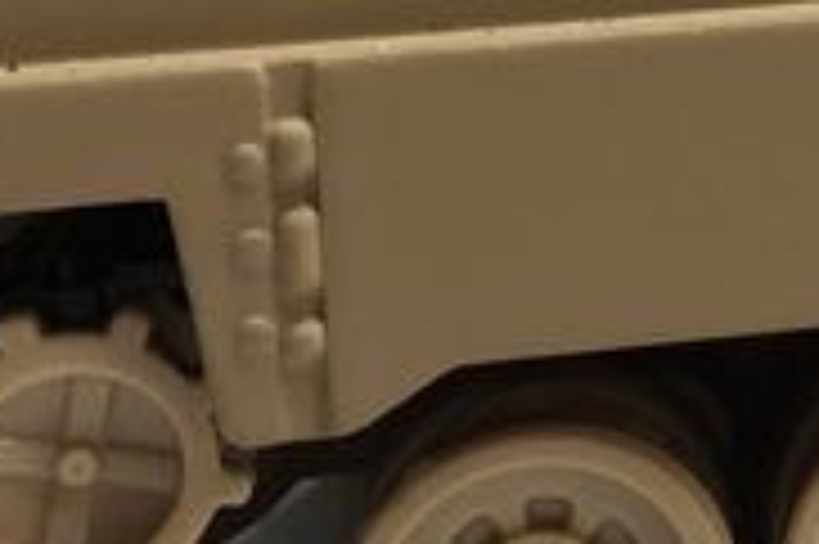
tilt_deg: -7.3
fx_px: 3864
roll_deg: -0.6
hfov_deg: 11.0
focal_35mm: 170
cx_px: 1660
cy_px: -432
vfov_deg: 7.8
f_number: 2.2
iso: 32
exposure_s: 1/246
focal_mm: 4.15
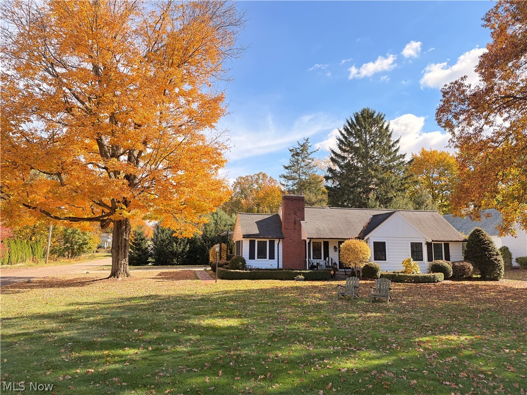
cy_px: 198
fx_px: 365
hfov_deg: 71.6
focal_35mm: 24
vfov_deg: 56.8
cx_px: 264
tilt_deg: +7.2
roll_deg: -0.3
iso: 100
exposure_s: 1/967
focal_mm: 6.76
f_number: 1.78
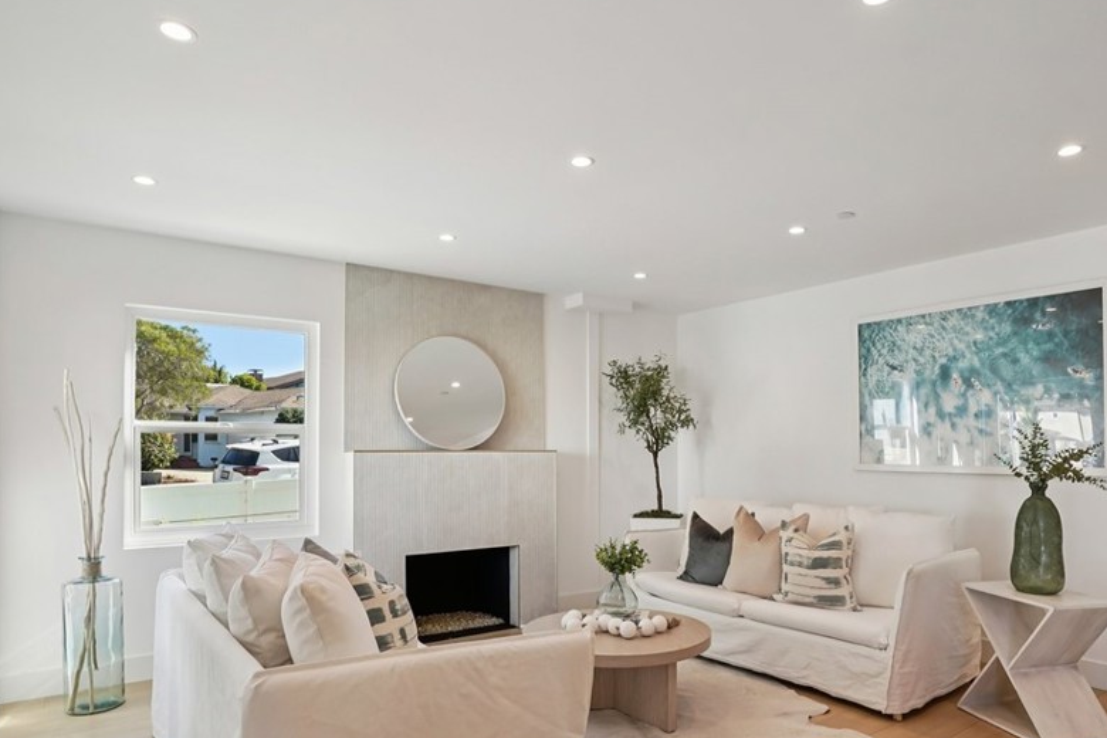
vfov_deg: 58.7
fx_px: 646
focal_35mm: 21
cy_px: 463
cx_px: 607
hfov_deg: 81.0
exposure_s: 1/50
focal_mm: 16
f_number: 8
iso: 400
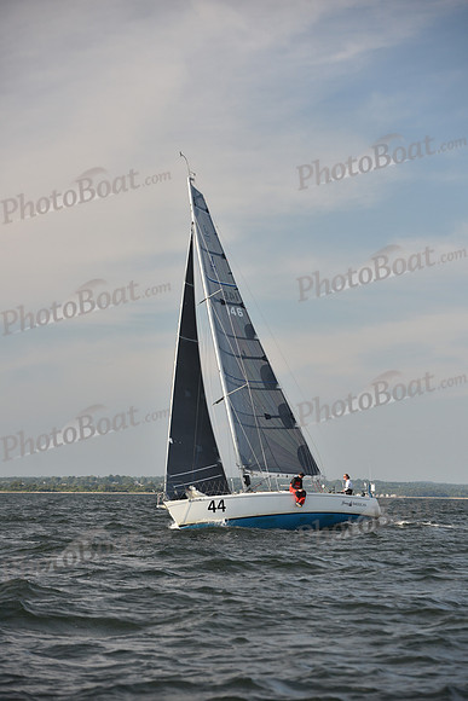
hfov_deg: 11.4
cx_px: 234
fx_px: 2338
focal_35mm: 120
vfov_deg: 17.1
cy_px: 350
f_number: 4.5
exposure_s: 1/640
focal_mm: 120
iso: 250
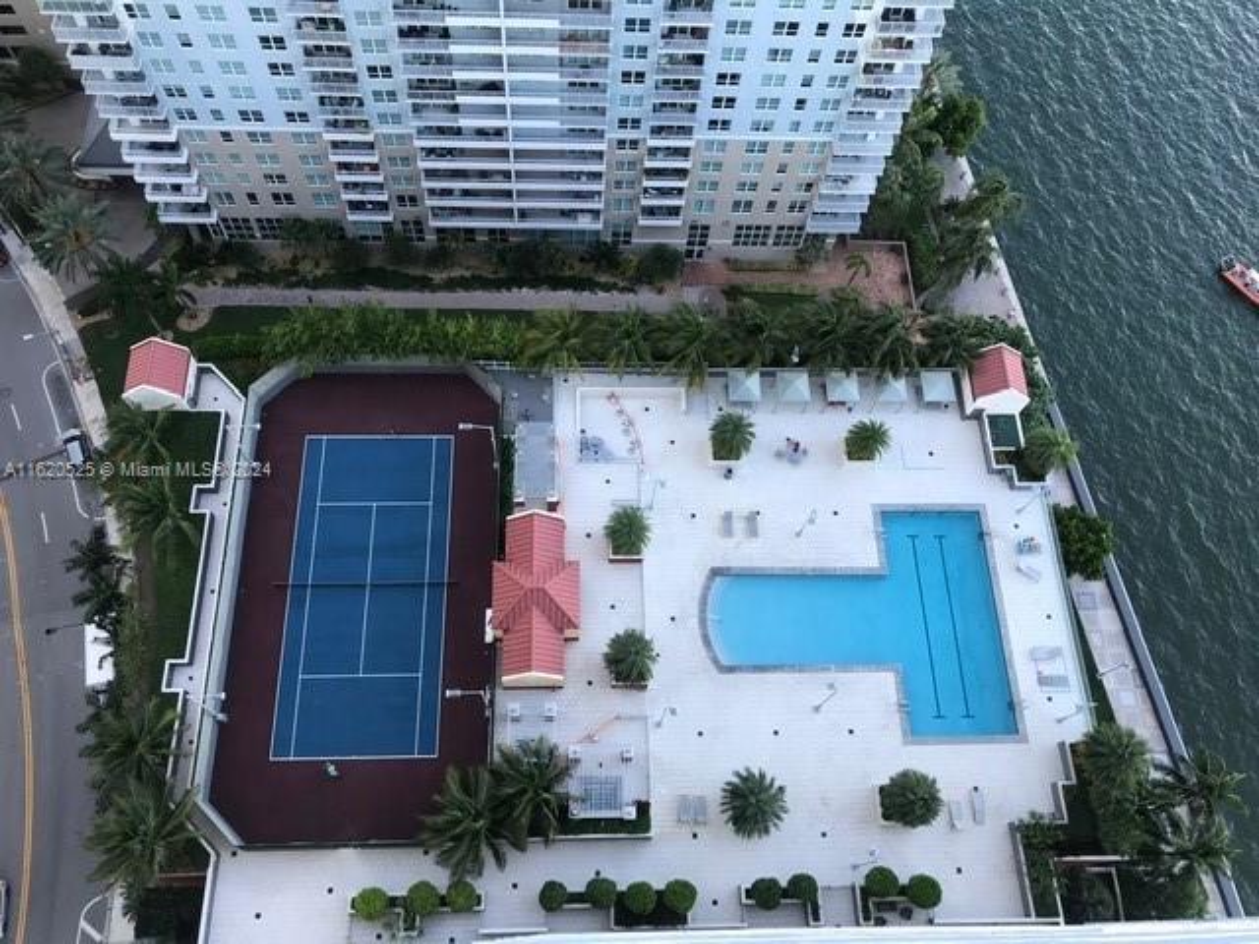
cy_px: 472
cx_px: 630
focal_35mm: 28
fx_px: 1018
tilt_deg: -67.8
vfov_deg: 49.7
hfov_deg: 63.4
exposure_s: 1/139
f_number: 1.8
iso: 20
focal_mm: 3.99
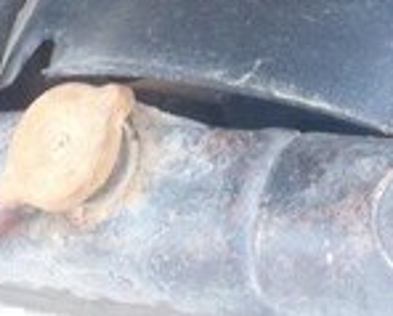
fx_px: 1317
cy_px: -275
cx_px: 369
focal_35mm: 113
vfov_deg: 12.4
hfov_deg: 16.7
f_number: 3.3
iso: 240
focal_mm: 4.9
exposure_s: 1/45
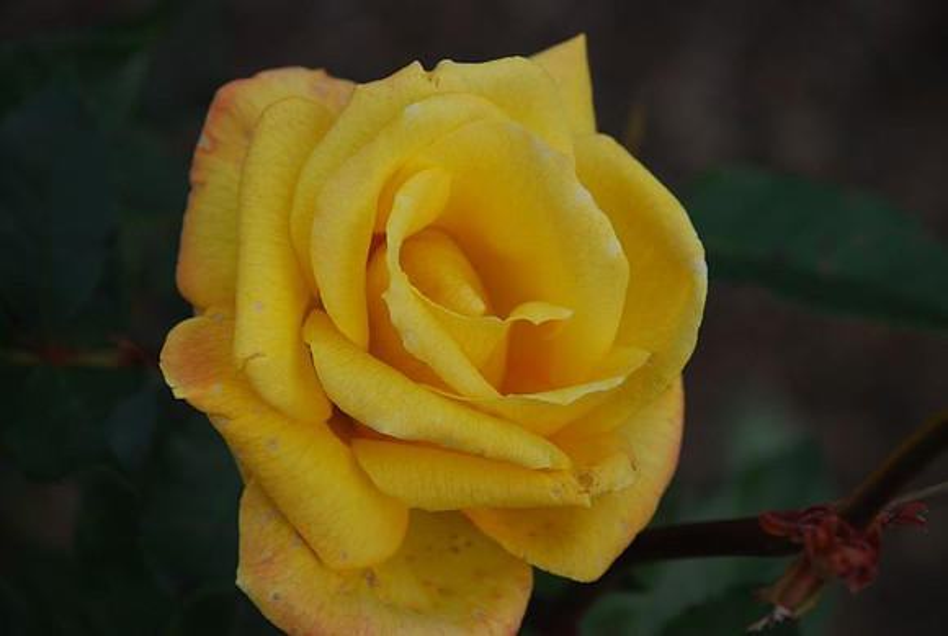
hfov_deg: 10.1
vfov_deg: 6.8
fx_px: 5342
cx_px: 474
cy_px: 318
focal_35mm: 202
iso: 140
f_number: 8
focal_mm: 135
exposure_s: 1/125
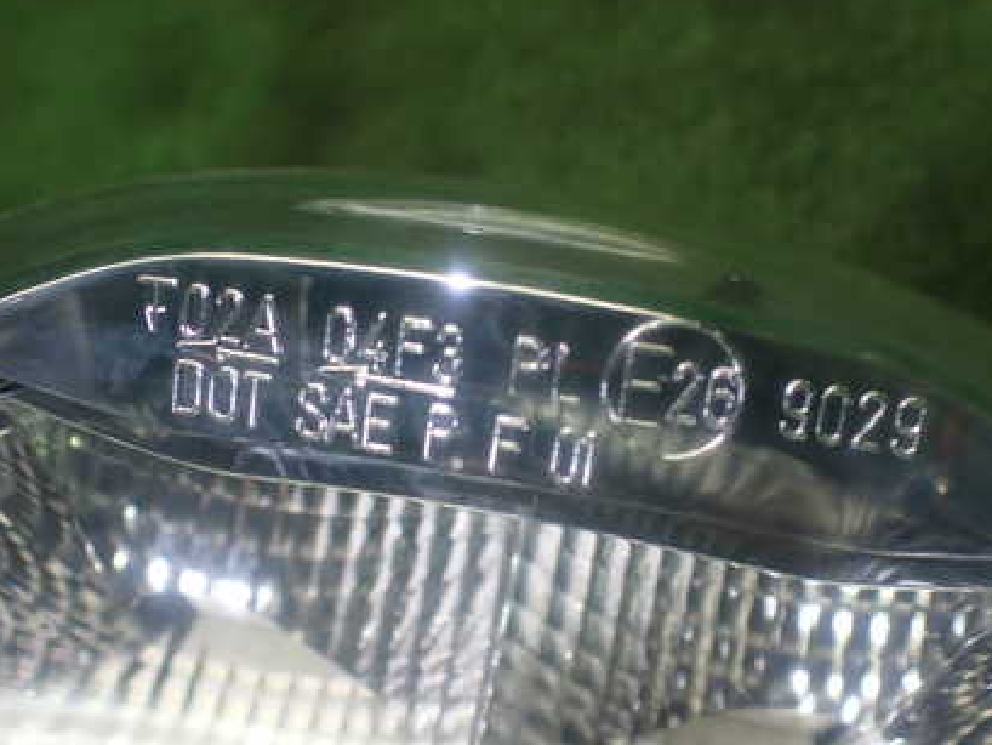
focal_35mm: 44
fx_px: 1261
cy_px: 439
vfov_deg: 32.8
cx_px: 473
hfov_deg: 42.9
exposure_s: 1/125
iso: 160
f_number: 2.3
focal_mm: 5.4
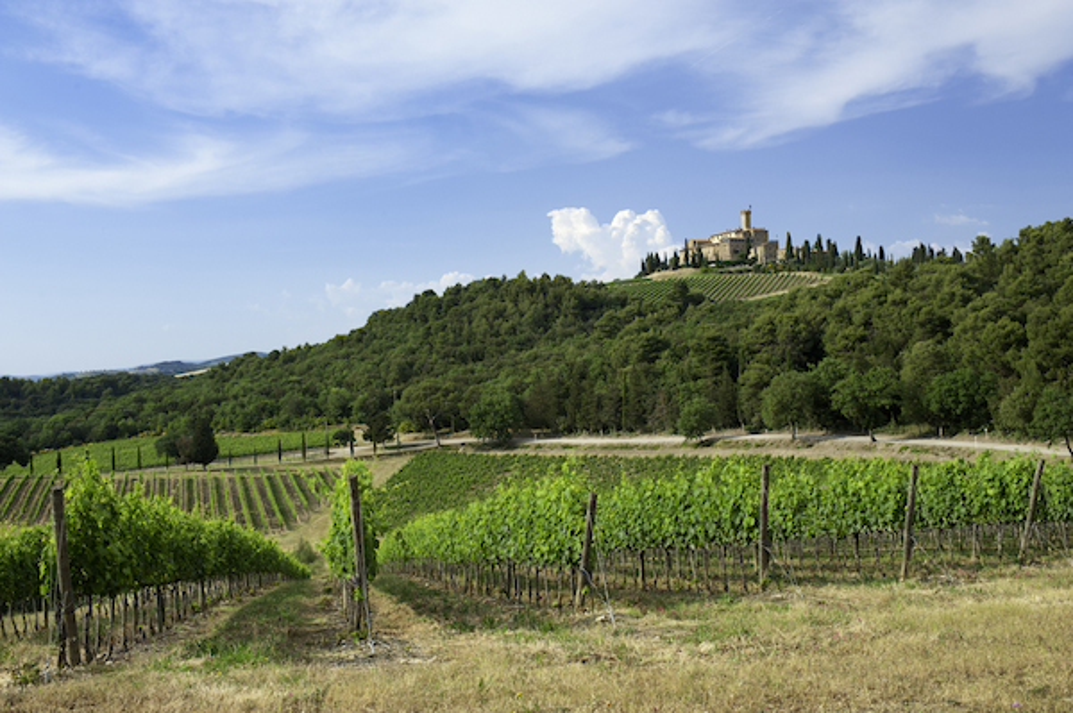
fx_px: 1042
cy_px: 356
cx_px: 536
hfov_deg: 54.5
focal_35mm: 35
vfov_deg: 37.8
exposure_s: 1/125
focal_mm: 35
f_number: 11
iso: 400
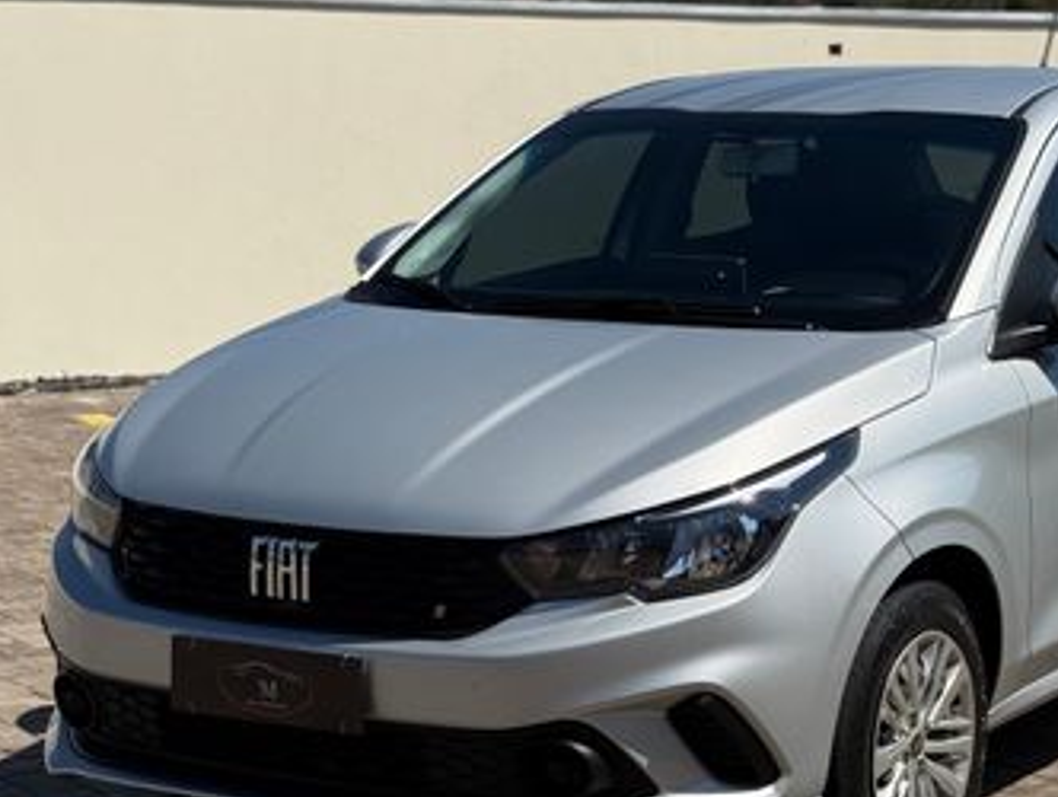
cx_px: 711
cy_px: 450
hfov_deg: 28.3
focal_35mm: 68
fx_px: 2081
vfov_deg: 21.7
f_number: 1.78
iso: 64
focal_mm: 6.76
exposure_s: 1/8772
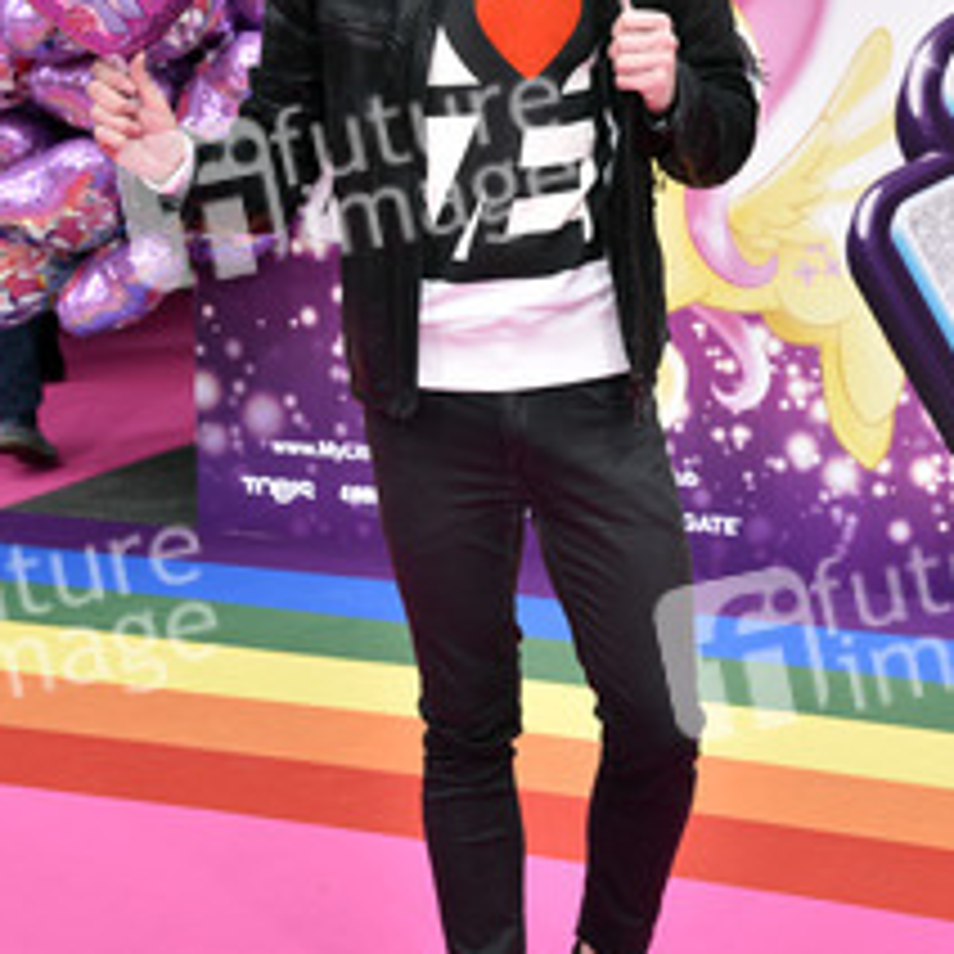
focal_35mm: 88
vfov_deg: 19.7
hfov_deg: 19.7
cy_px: 410
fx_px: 2744
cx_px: 477
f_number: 8
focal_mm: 55
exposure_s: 1/200
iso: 400
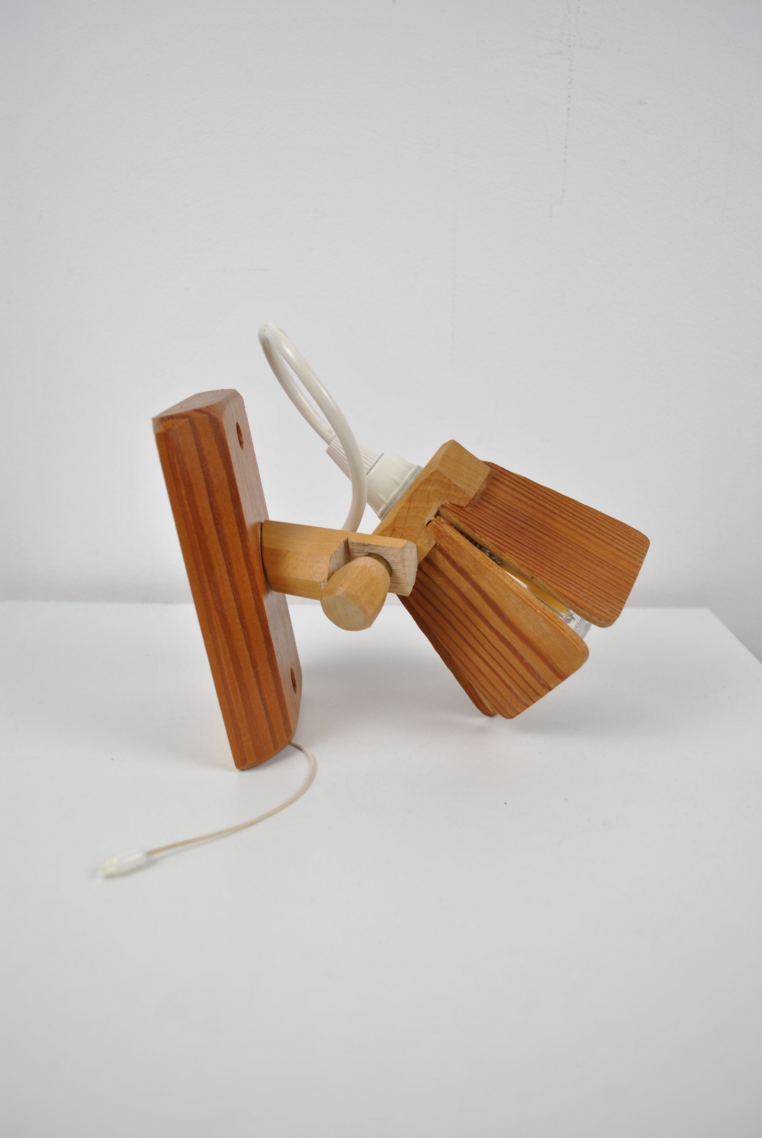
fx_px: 950
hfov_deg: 43.7
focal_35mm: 30
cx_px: 381
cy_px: 569
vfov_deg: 61.9
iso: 200
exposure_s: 1/80
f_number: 4.5
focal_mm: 20
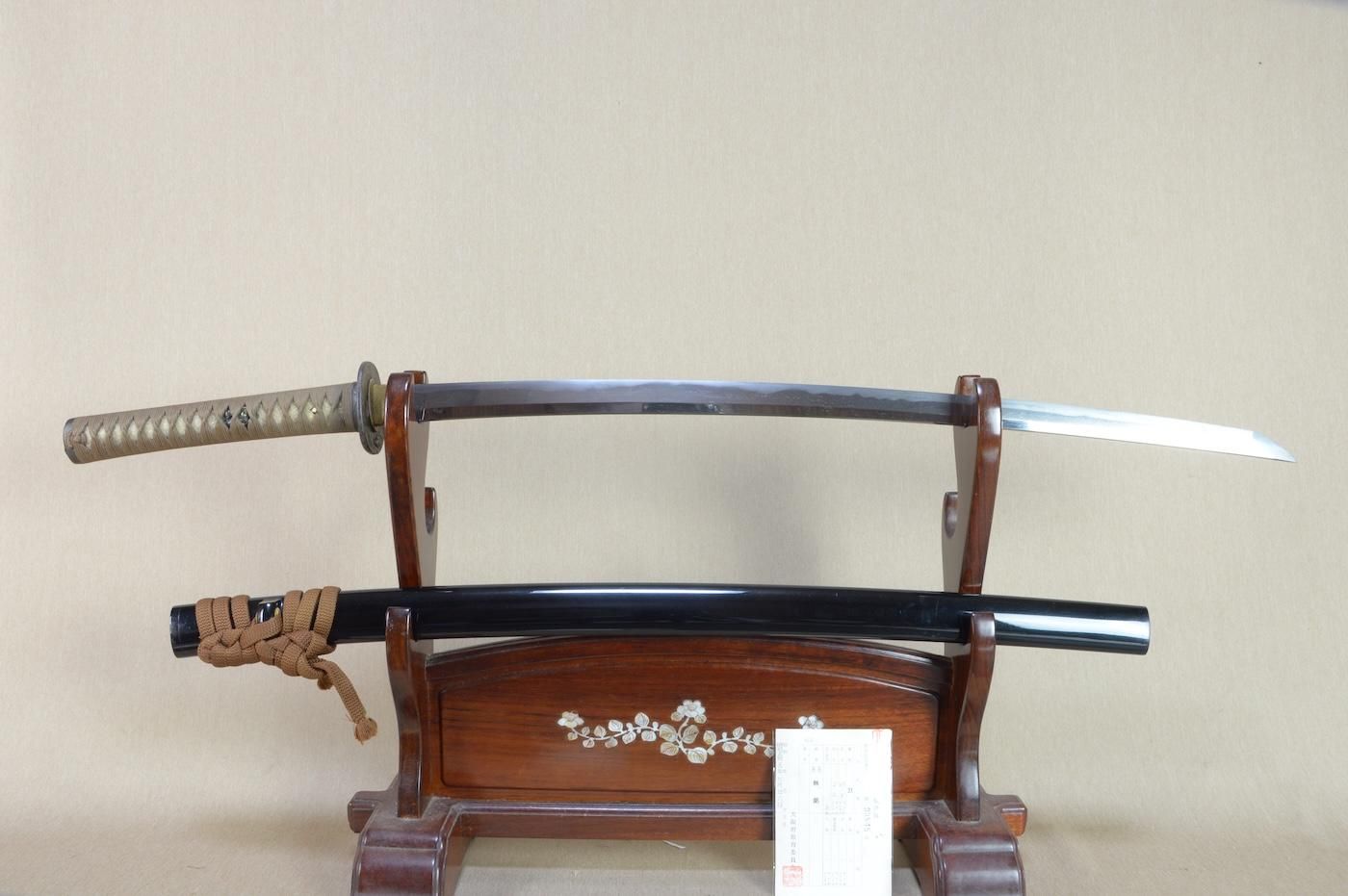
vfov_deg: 43.5
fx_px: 1122
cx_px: 674
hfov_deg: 62.0
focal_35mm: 30
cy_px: 448
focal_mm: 20
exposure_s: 1/1.6
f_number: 11
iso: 400
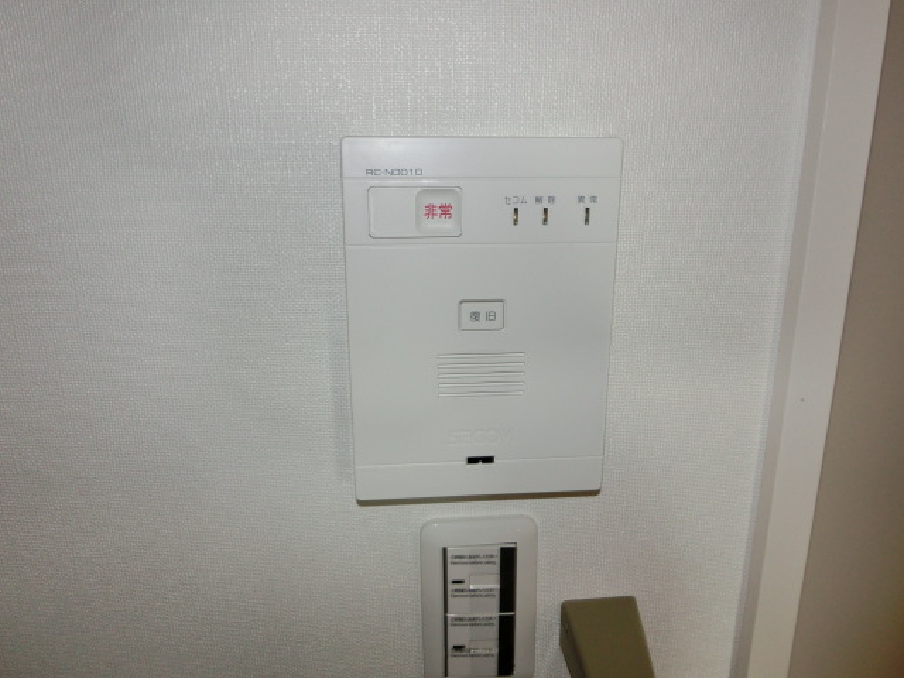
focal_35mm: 25
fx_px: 653
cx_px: 452
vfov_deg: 54.9
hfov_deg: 69.4
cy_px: 339
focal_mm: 4.5
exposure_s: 1/15
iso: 100
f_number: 3.5
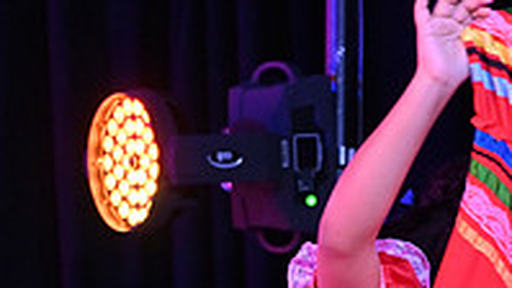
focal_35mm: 320
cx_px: 471
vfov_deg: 3.8
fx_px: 4345
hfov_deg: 6.7
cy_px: 468
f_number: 2.8
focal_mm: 70
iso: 640
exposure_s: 1/500
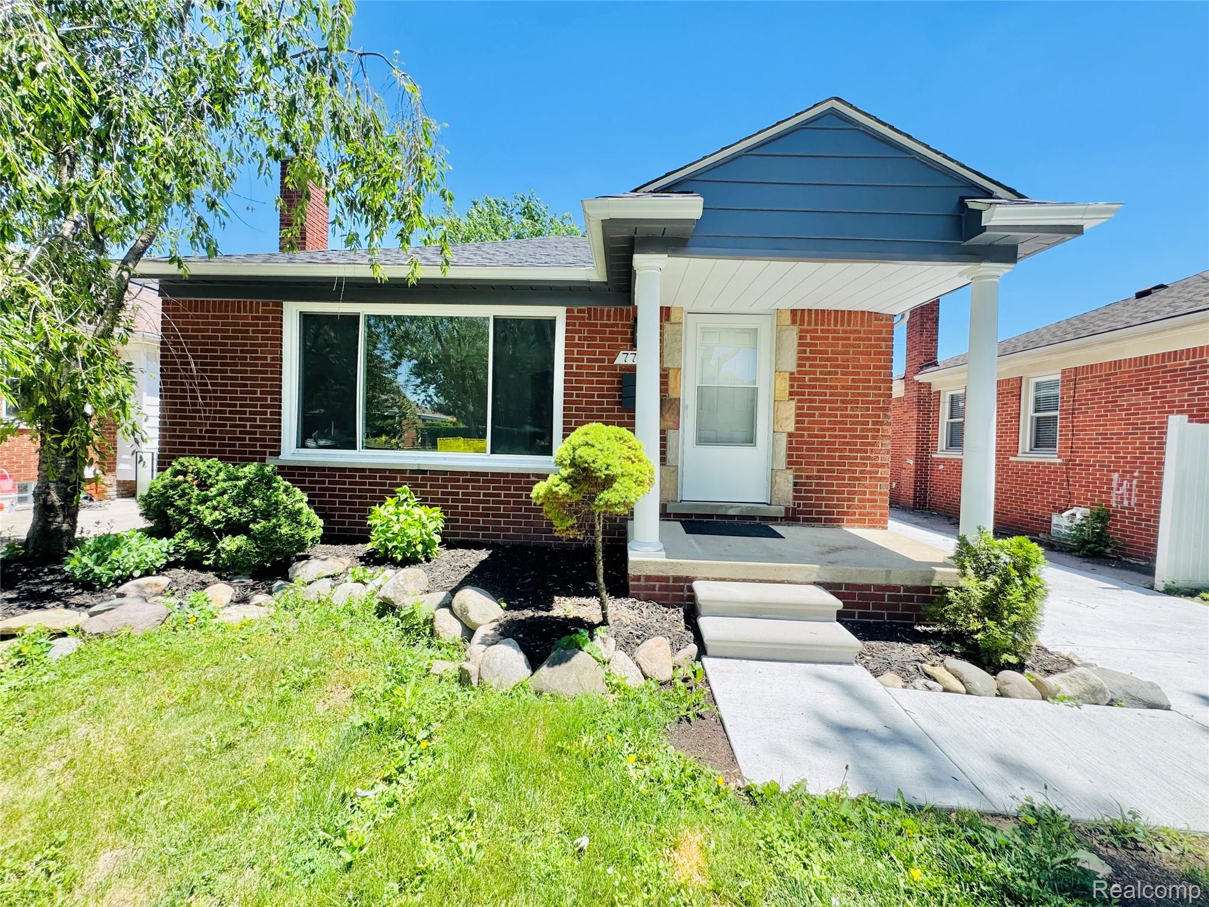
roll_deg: -1.5
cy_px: 454
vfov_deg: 85.7
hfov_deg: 102.1
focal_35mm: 14
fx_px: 489
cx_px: 604
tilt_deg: -1.7
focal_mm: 2.22
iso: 40
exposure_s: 1/565
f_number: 2.2
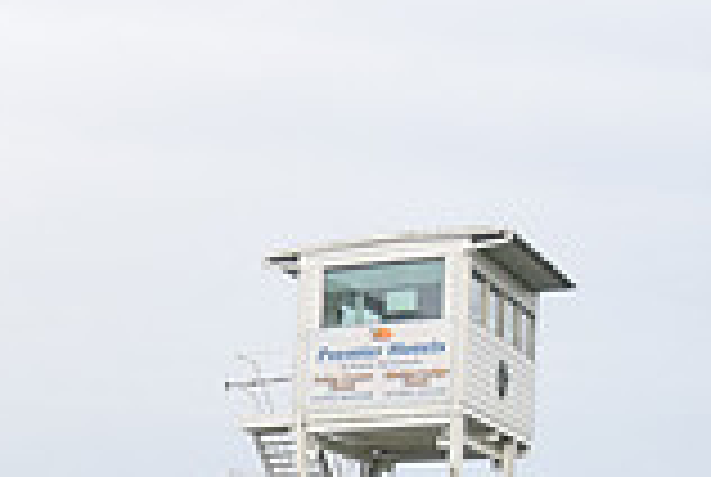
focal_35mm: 110
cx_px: -558
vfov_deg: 11.7
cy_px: 817
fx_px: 2177
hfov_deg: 15.9
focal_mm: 30
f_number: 5.6
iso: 800
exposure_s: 1/1000
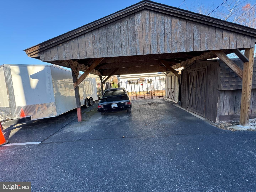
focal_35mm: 14
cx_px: 128
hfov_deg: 102.1
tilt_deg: -8.1
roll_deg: +3.1
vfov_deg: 85.7
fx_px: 104
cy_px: 96
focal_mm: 2.22
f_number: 2.2
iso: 40
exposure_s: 1/203
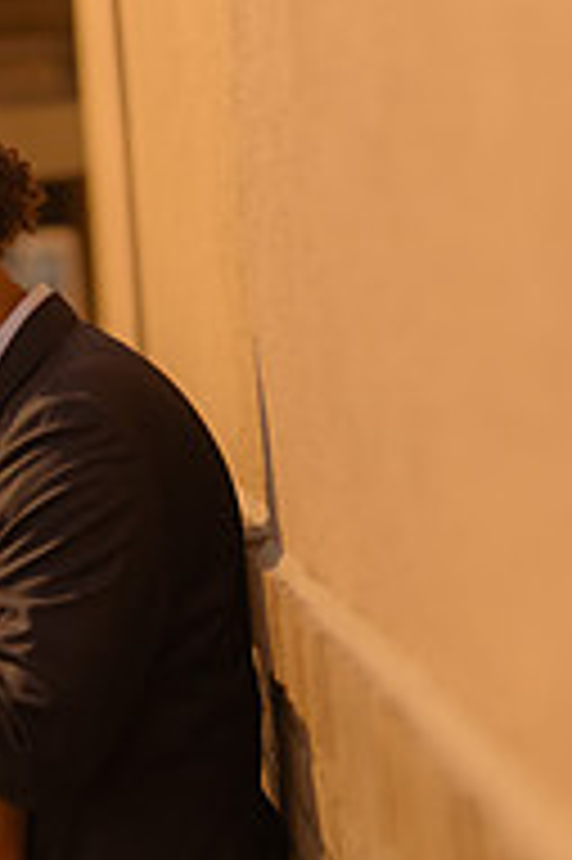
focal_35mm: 118
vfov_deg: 17.3
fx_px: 2817
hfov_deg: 11.6
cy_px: 612
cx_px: 135
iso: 1000
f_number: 1.4
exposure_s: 1/125
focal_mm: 50
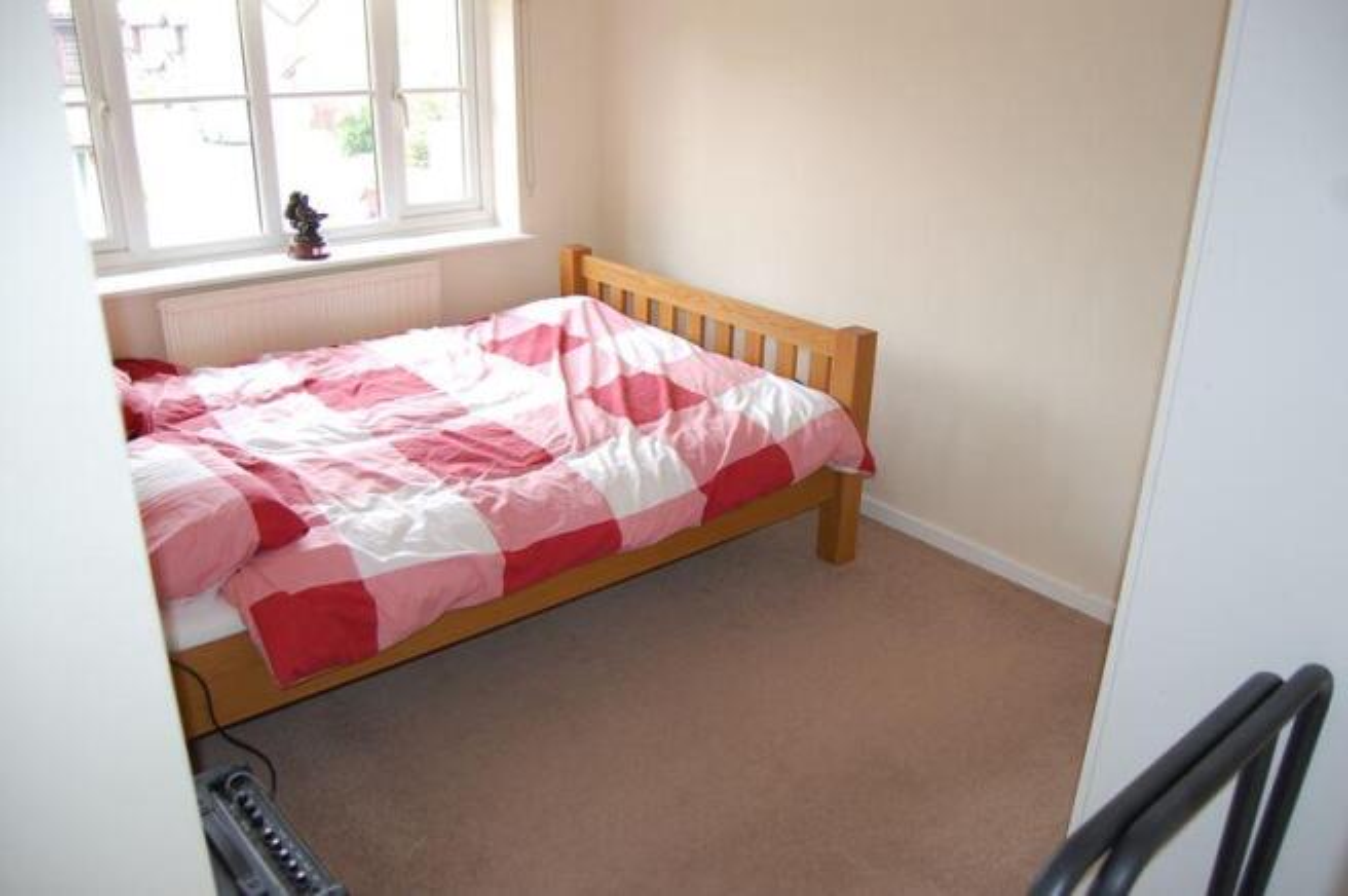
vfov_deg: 47.8
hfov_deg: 67.4
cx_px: 674
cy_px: 448
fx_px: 1010
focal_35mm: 27
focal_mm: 18
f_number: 3.5
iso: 200
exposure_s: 1/50
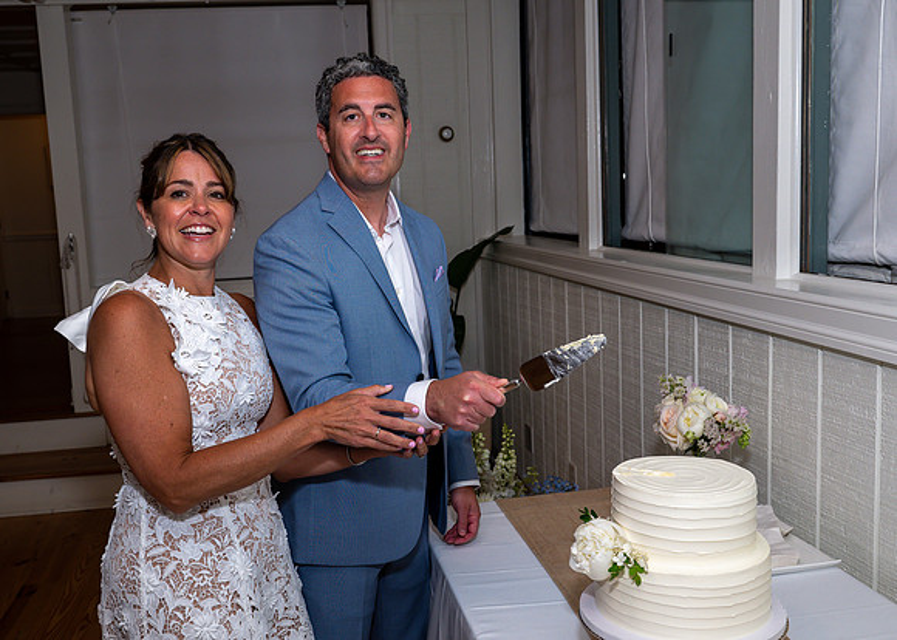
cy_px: 320
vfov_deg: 37.4
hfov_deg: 50.7
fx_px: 946
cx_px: 441
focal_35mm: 37
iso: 500
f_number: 7.1
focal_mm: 34
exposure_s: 1/250
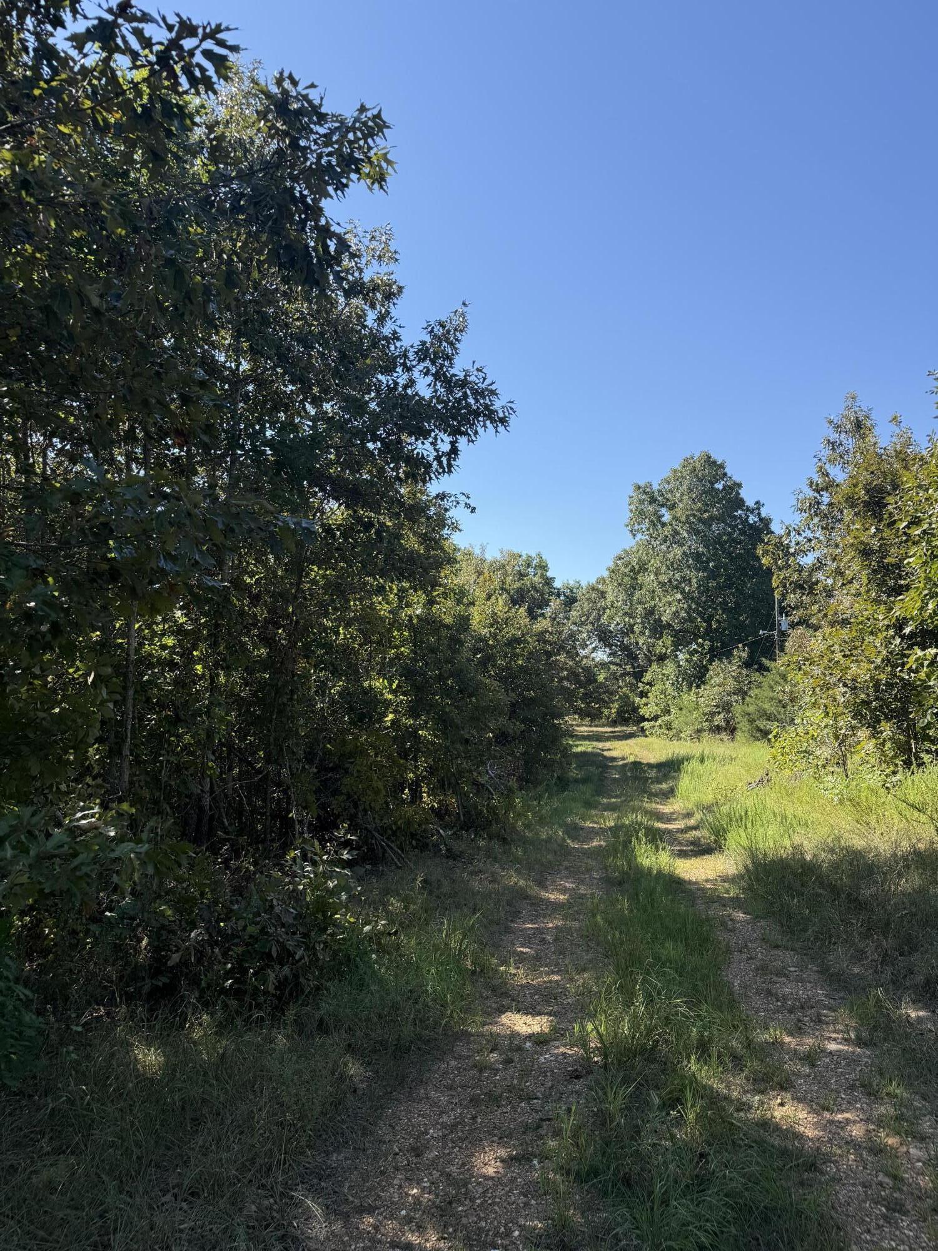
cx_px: 469
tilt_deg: +3.5
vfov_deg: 71.6
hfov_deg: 56.8
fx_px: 867
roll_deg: +0.9
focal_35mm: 24
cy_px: 626
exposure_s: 1/2232
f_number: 1.78
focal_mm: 6.76
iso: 80
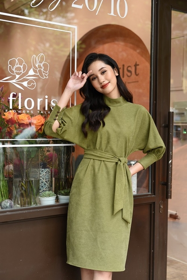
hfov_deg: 27.0
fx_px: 389
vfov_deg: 39.6
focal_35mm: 50
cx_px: 94
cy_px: 140
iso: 320
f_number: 3.5
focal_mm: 50
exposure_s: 1/250
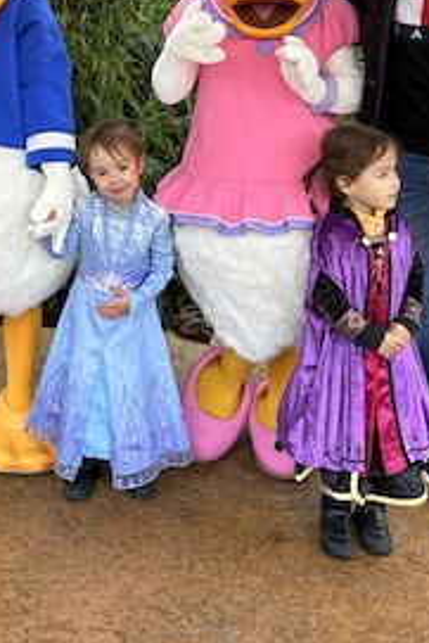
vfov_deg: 31.7
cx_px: 123
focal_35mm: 59
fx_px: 1053
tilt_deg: -6.9
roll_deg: +1.8
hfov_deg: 22.9
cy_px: 24
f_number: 1.78
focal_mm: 6.86
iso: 100
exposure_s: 1/121
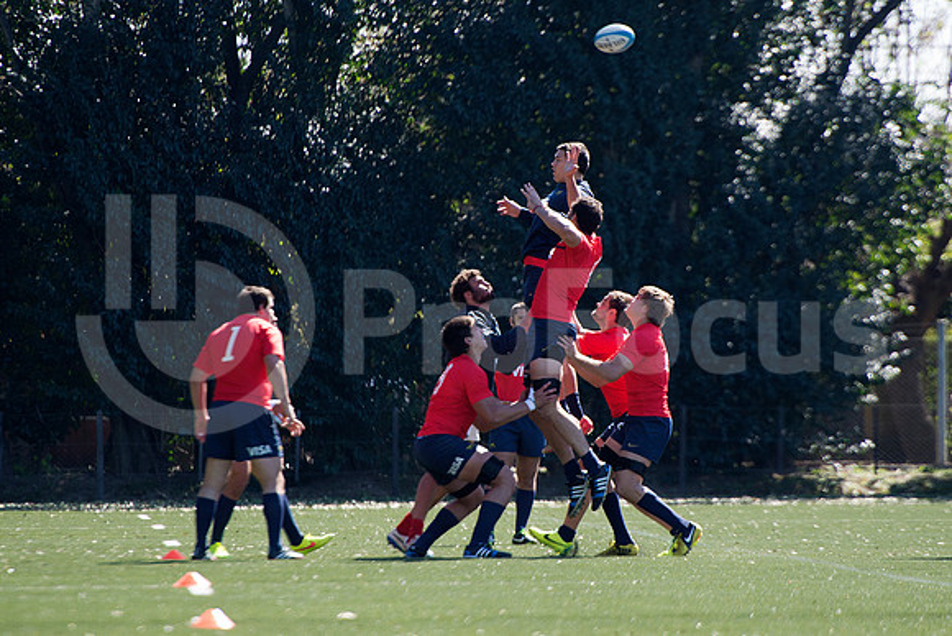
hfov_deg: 7.6
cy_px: 318
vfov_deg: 5.1
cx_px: 476
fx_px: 7141
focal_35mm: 270
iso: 400
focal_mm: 270
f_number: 4
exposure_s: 1/500
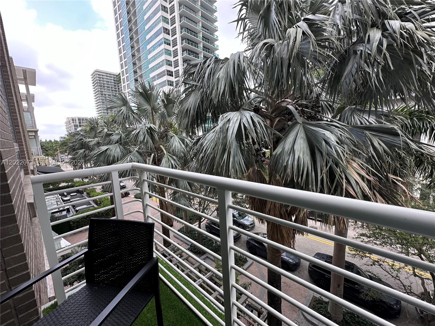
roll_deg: +2.5
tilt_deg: -8.2
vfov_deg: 85.7
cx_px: 218
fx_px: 176
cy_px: 163
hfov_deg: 102.1
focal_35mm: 14
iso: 40
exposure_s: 1/154
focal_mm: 2.22
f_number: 2.2
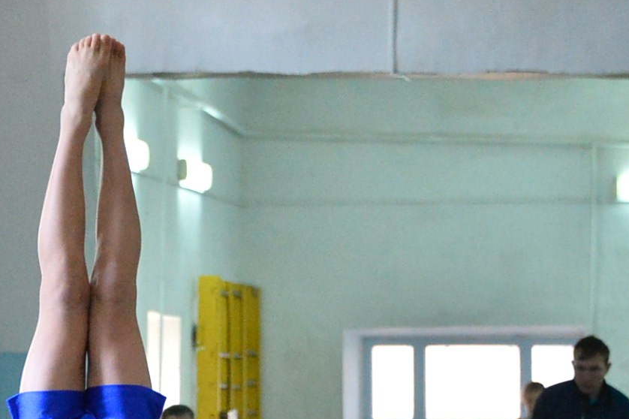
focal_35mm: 294
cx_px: 132
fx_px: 5135
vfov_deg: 4.6
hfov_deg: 7.0
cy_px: 583
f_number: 5.6
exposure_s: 1/640
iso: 8000
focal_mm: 100
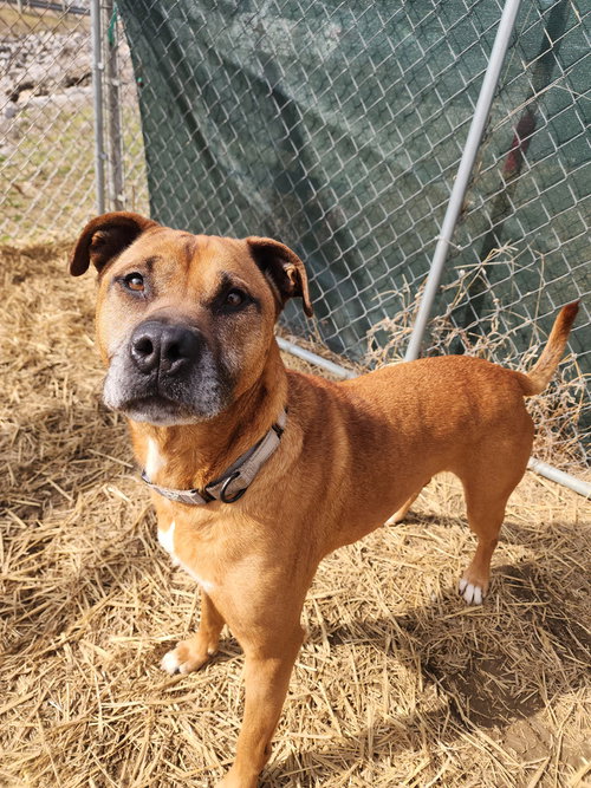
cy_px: 394
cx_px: 296
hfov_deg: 58.9
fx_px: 524
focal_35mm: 23
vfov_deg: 73.9
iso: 12
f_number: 1.8
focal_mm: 6.4
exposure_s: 1/434
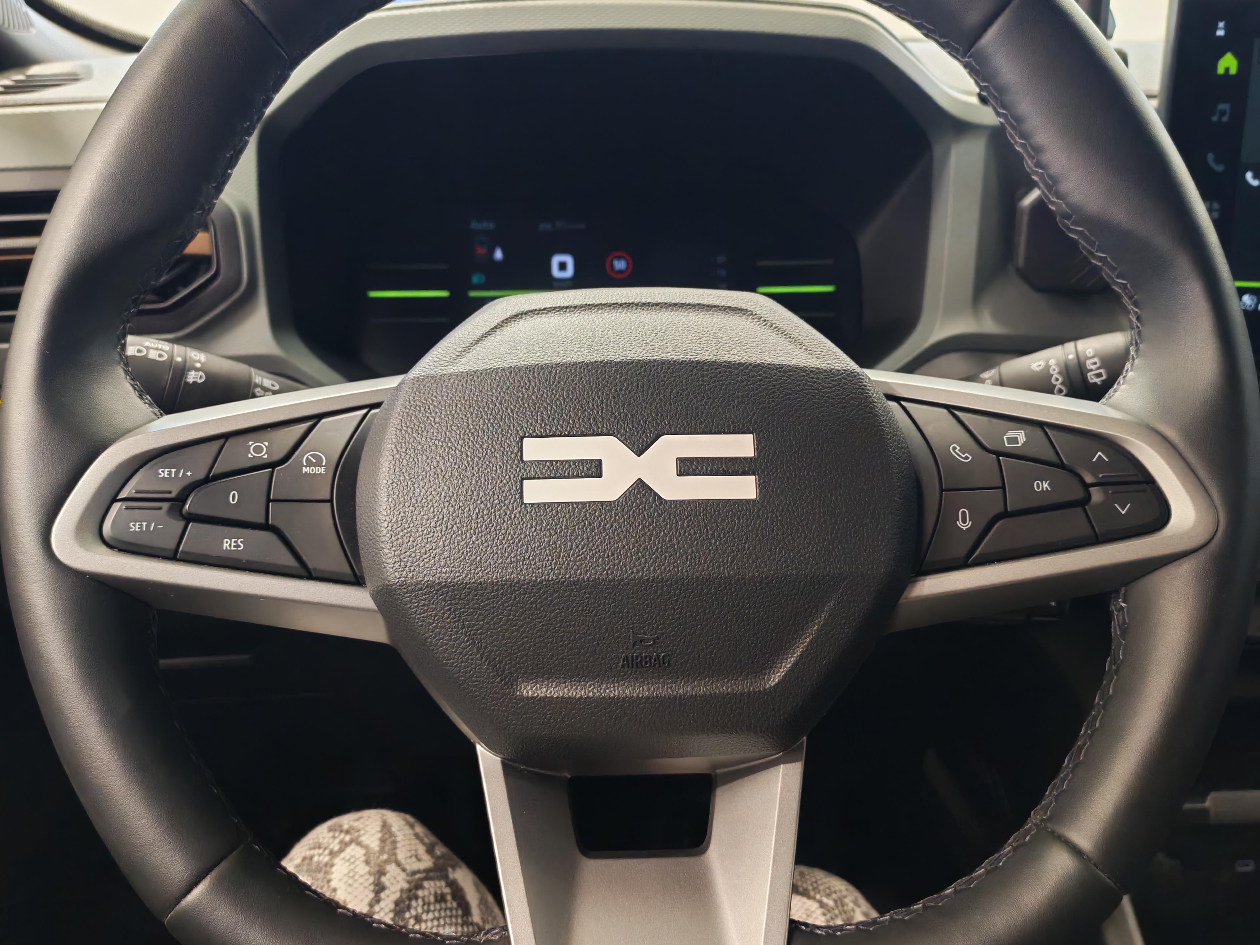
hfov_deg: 56.8
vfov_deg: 44.2
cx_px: 630
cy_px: 472
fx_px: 1165
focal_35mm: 32
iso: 2000
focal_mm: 6.12
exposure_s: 1/50
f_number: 1.9
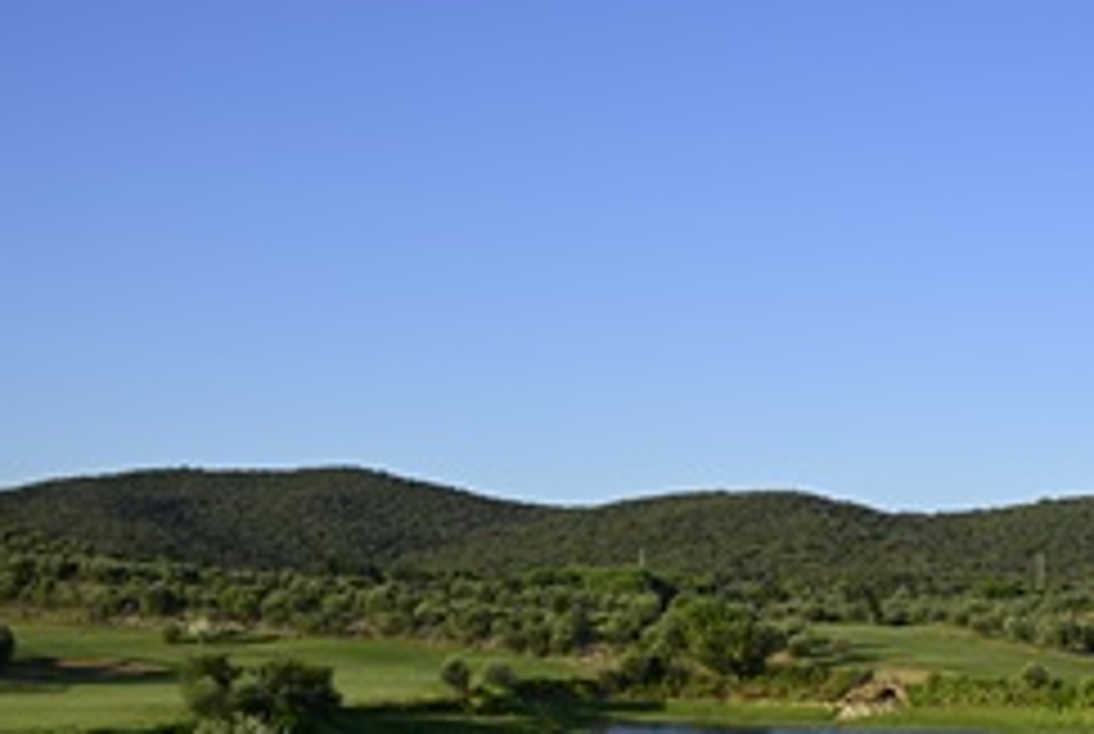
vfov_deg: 24.1
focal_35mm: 56
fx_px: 1705
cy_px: 522
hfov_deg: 35.5
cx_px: 657
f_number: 10
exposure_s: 1/125
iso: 100
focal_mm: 34
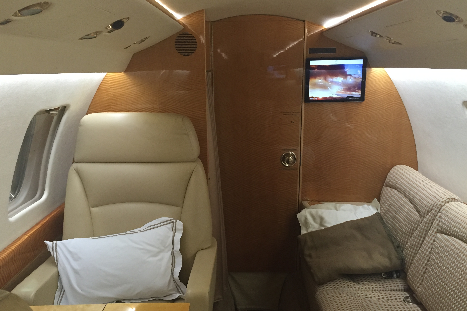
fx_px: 402
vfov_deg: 42.3
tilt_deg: -16.1
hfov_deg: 60.3
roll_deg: -1.1
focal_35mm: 31
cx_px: 231
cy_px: 171
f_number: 2.2
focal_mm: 4.15
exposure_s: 1/30
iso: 200
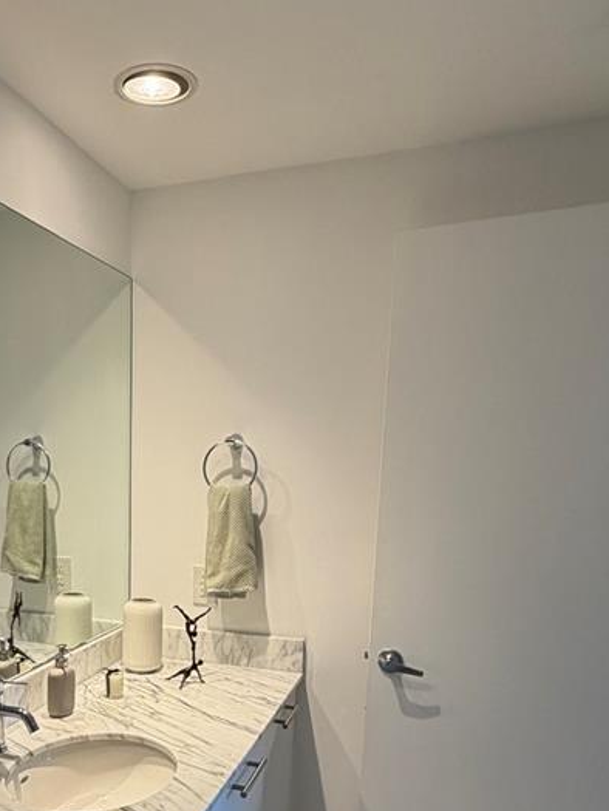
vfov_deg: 54.5
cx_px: 122
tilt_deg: -10.1
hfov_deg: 42.2
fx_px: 750
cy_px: 593
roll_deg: +0.2
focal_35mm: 32
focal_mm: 2.22
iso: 125
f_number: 2.2
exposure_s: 1/120
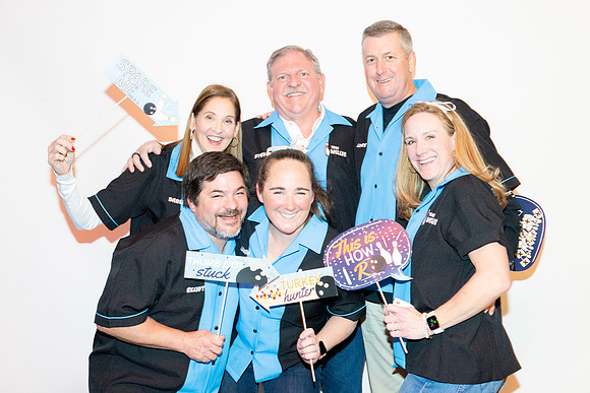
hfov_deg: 44.5
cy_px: 196
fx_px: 721
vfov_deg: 30.5
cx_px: 295
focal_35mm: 44
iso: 1600
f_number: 5.6
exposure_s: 1/60
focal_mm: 44
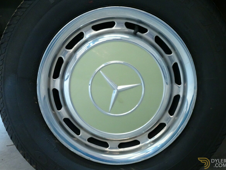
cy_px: 84
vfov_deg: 32.9
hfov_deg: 42.9
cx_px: 113
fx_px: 287
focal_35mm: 44
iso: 800
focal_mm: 7.3
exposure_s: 1/10
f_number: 4.5
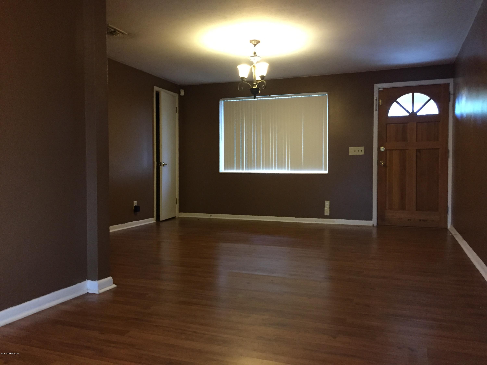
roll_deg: -0.2
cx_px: 244
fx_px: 408
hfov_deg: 61.7
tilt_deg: -3.0
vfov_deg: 48.2
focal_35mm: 29
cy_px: 182
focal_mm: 4.15
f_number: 2.2
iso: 250
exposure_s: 1/20
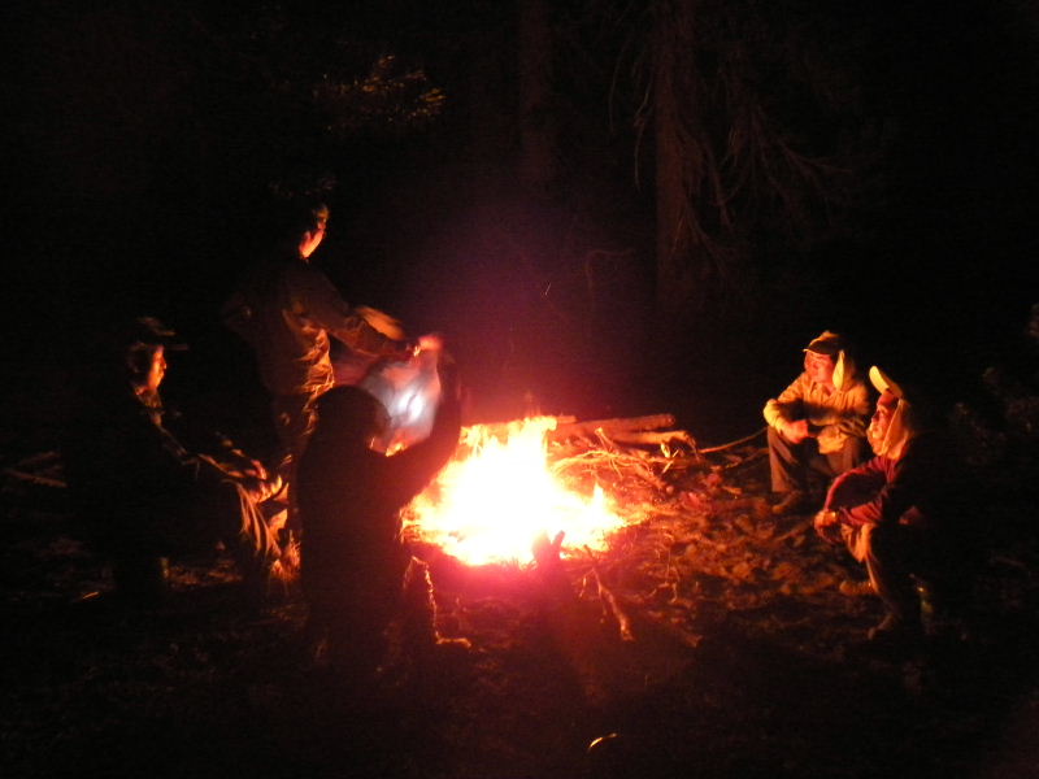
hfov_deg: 50.1
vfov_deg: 38.7
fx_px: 1111
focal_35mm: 37
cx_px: 520
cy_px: 390
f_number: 3.5
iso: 800
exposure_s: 1/3.1
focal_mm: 6.6
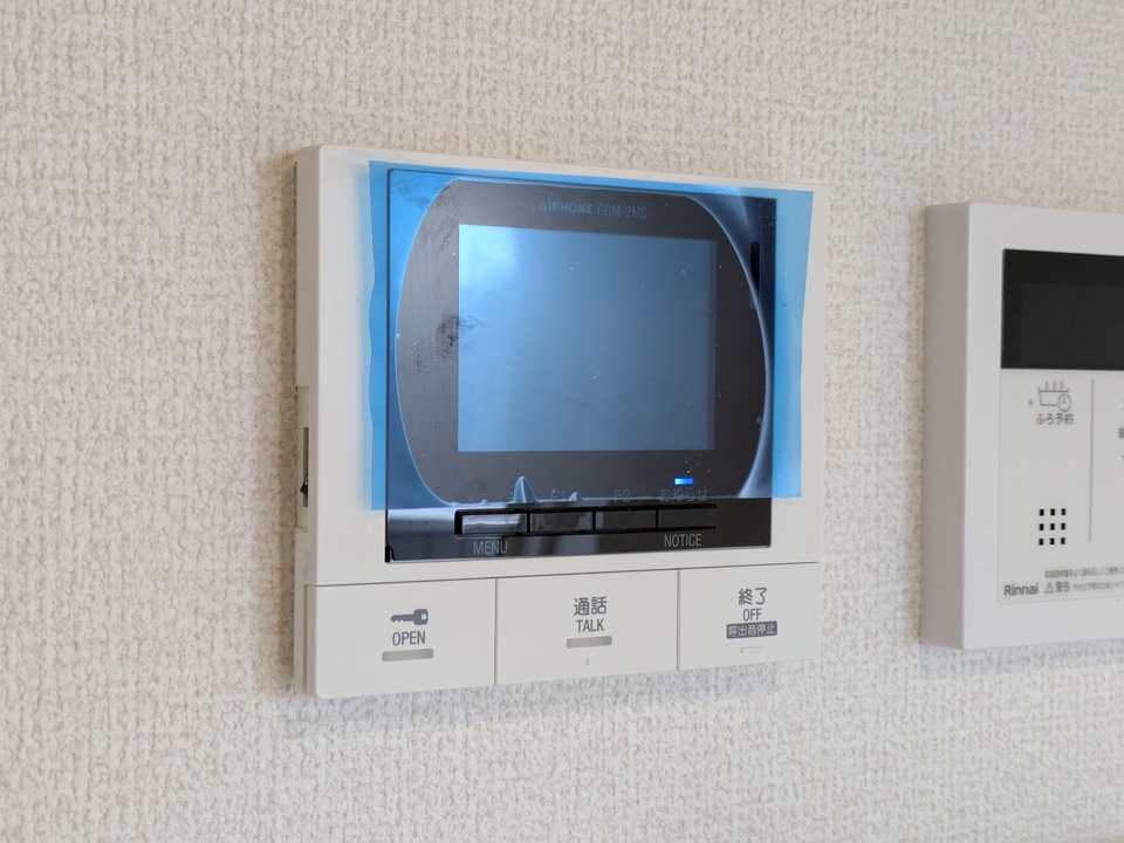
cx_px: 562
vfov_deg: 28.6
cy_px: 422
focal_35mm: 51
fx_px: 1656
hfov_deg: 37.5
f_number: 1.89
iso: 114
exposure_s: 1/60
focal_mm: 5.43
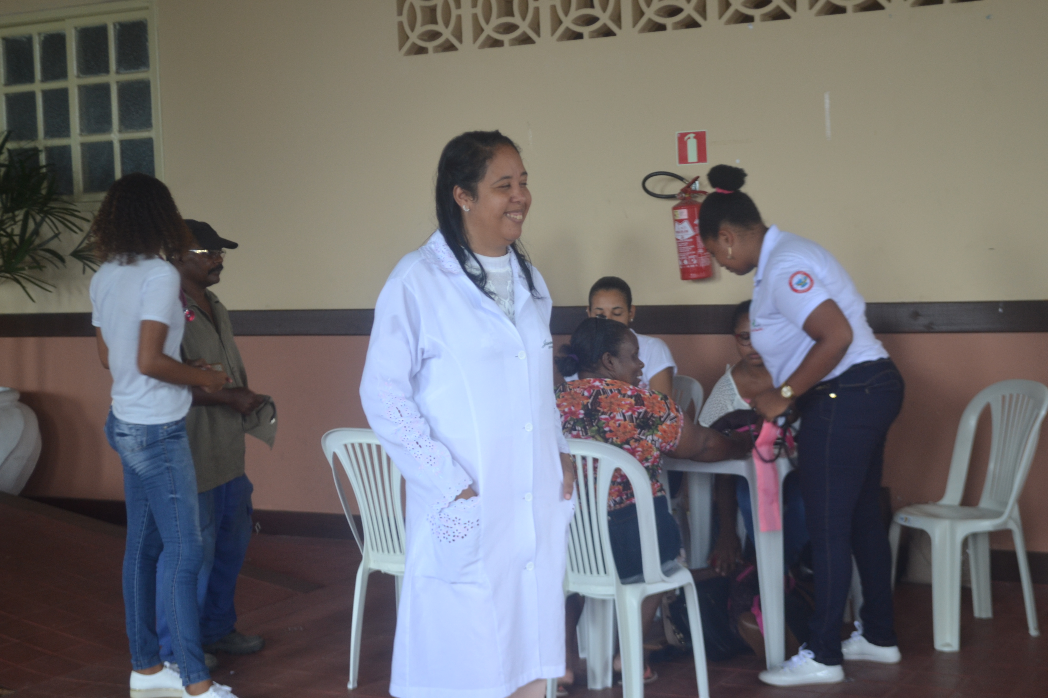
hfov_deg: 33.4
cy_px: 349
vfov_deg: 22.6
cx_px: 524
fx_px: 1747
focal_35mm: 60
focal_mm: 40
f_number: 5.3
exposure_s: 1/50
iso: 400
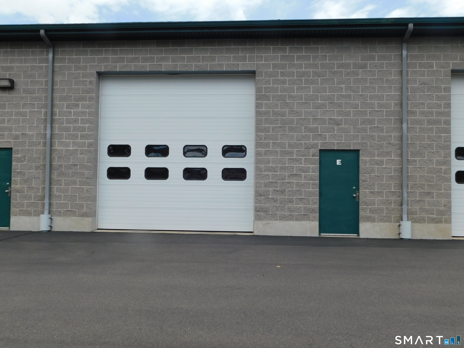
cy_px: 174
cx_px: 232
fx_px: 402
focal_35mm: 30
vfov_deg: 46.8
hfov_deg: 60.0
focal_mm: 5.3
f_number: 3.2
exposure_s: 1/1000
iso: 125
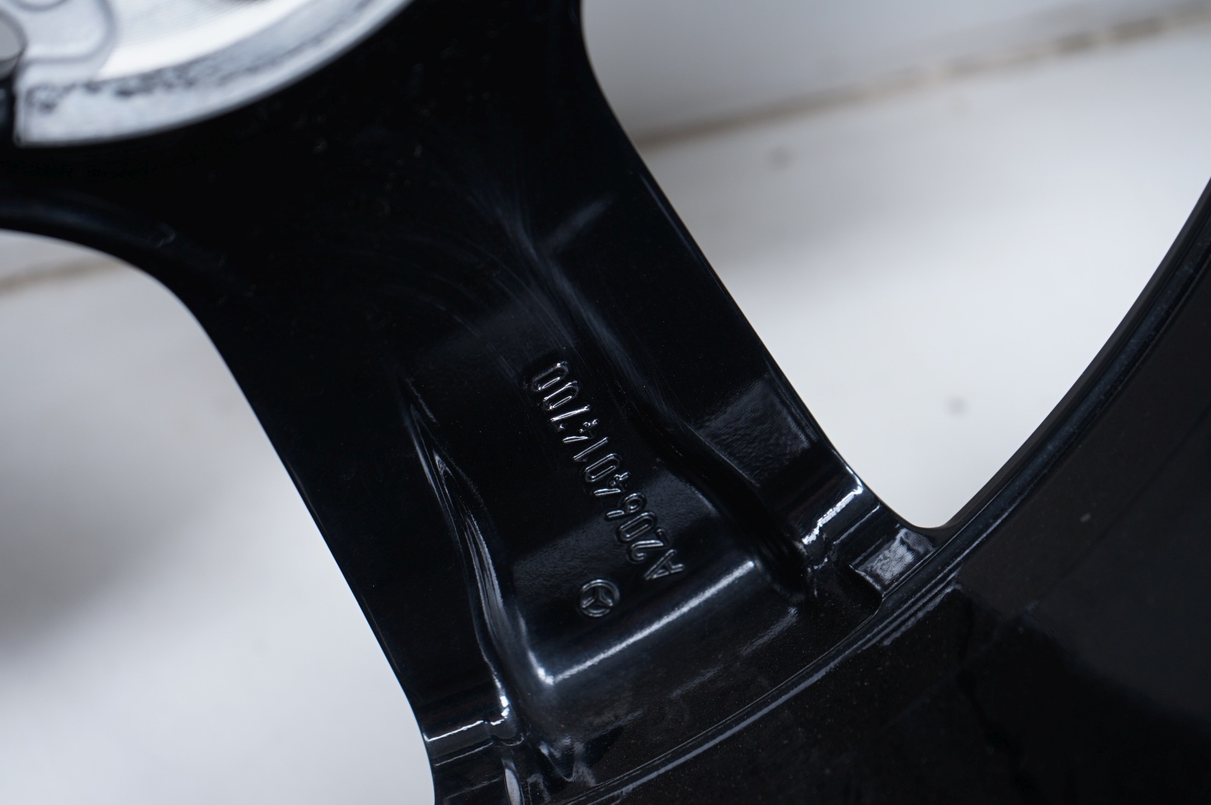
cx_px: 606
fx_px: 1916
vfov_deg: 23.7
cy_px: 402
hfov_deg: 35.1
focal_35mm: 57
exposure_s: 1/125
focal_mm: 57
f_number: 5.6
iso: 250
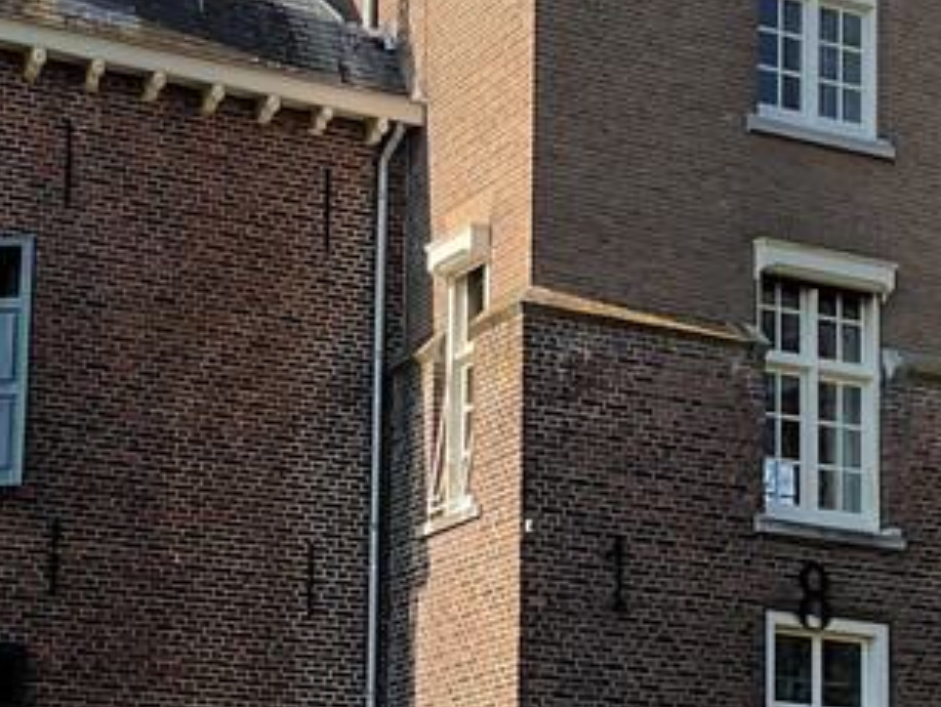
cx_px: 497
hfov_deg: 19.4
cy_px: 707
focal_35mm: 101
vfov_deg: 14.4
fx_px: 2748
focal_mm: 3
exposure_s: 1/792
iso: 16
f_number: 1.8
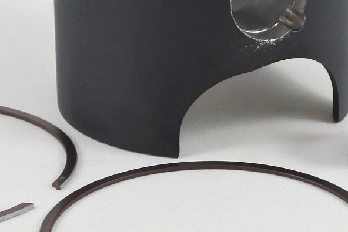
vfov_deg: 10.4
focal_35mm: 132
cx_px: 193
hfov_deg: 15.5
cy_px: 39
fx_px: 1276
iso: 500
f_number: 4.2
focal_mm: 15.7
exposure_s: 1/125
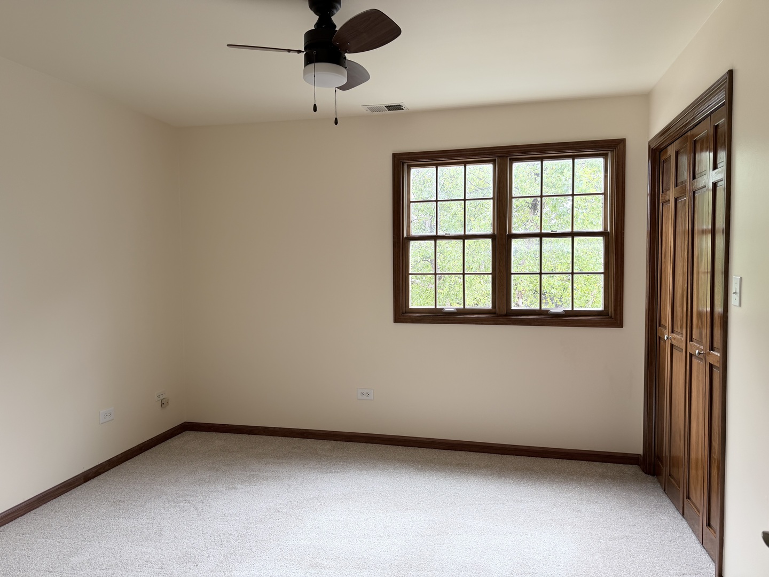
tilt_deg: -2.8
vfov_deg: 56.8
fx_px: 533
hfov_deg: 71.6
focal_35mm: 24
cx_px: 384
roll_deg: +0.7
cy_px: 288
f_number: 1.78
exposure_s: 1/121
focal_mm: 6.76
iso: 64
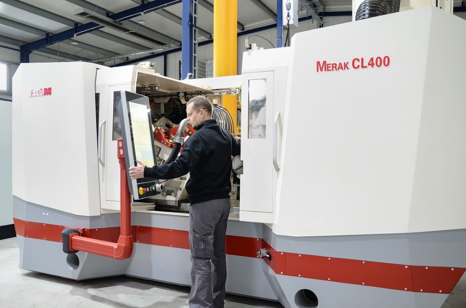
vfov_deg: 41.5
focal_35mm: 32
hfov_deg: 59.6
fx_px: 407
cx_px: 233
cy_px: 154
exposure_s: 1/15
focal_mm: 21
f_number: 3
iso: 400
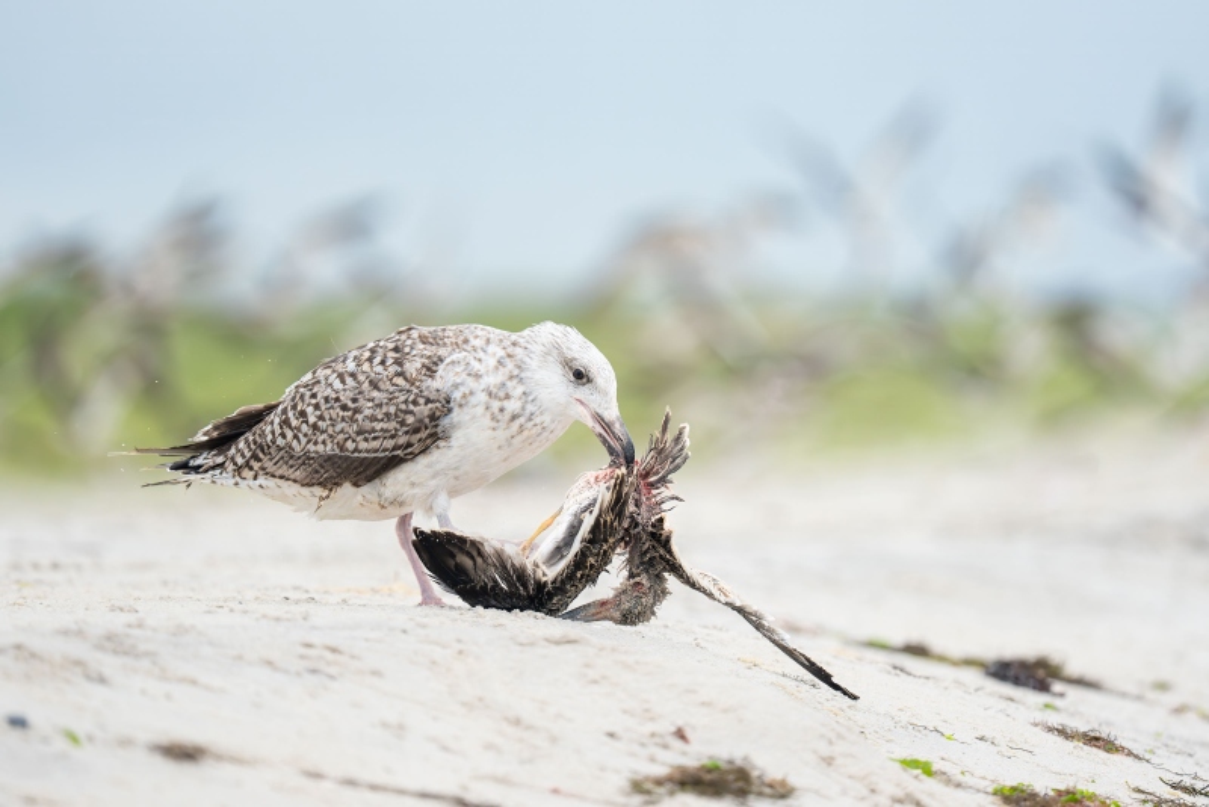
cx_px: 604
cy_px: 404
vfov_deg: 3.4
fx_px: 13437
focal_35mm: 400
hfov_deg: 5.2
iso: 1600
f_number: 4.5
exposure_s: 1/2500
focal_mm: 400
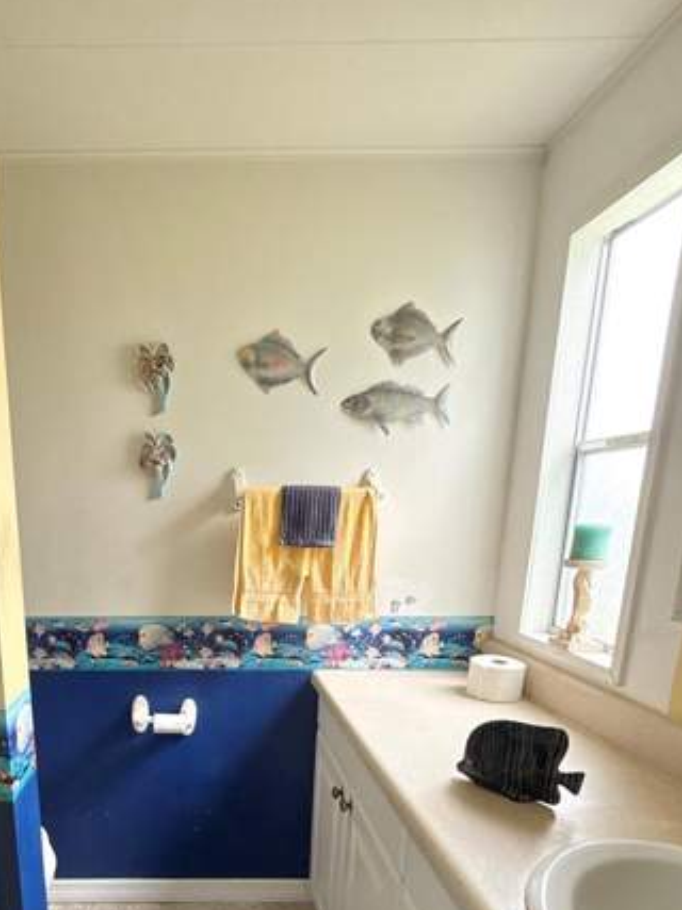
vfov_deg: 75.6
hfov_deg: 60.8
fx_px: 552
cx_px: 194
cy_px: 633
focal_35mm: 21
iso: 160
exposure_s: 1/99
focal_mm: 2.22
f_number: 2.2
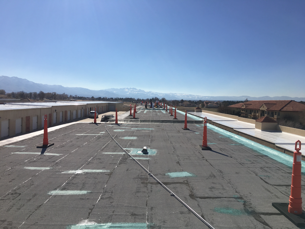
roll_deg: -1.2
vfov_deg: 48.2
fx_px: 256
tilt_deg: -2.8
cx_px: 152
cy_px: 114
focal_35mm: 29
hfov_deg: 61.7
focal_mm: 4.15
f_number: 2.2
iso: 25
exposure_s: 1/4274
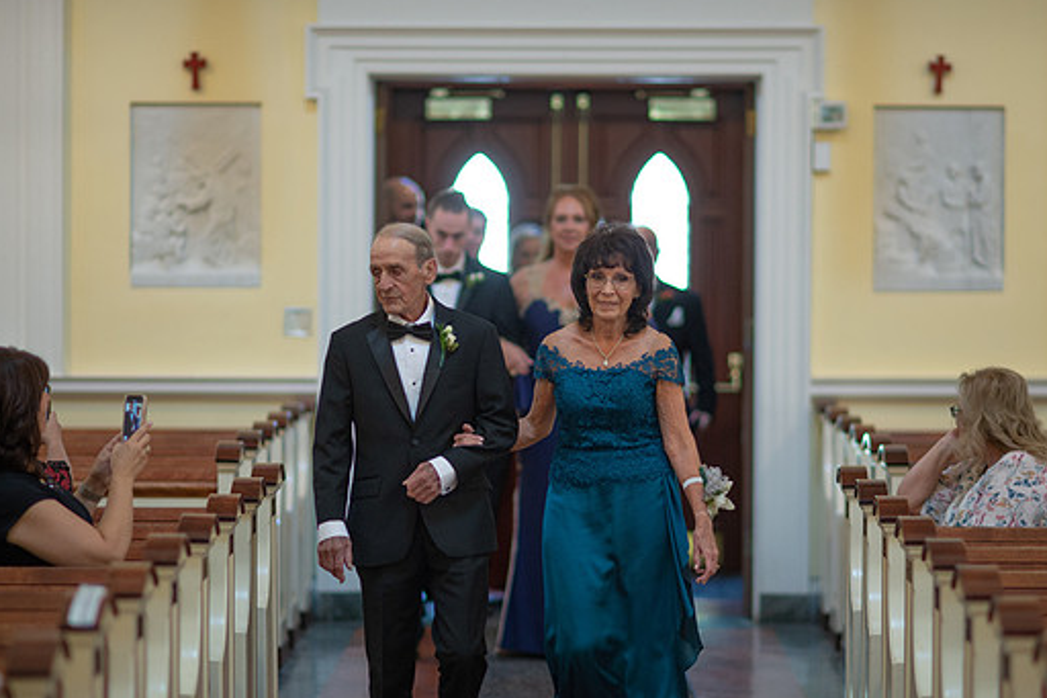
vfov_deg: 9.0
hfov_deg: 13.4
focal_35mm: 153
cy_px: 381
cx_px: 550
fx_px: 4448
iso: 1600
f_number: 2
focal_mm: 135
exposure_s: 1/250
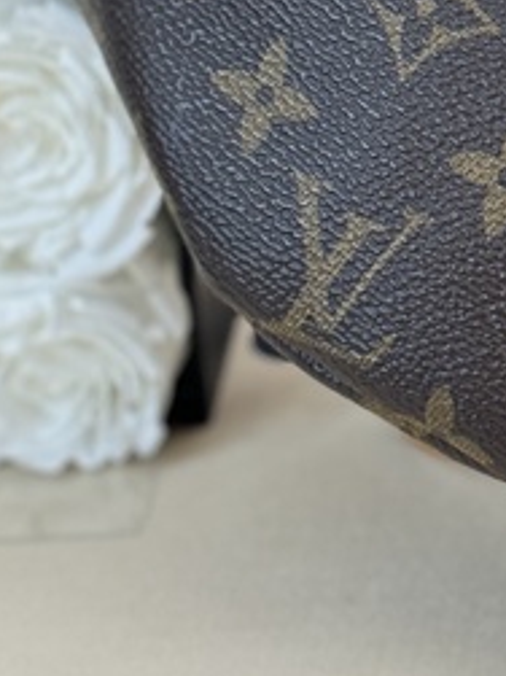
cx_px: 829
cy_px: 119
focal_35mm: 193
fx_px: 3765
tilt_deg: -22.1
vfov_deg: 10.2
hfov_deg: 7.5
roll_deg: +2.8
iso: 125
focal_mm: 6.86
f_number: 1.78
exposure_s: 1/59
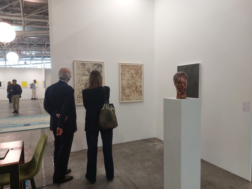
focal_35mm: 24
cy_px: 94
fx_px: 175
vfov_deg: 56.8
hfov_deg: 71.6
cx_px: 126
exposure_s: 1/100
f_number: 1.8
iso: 64
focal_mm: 5.23
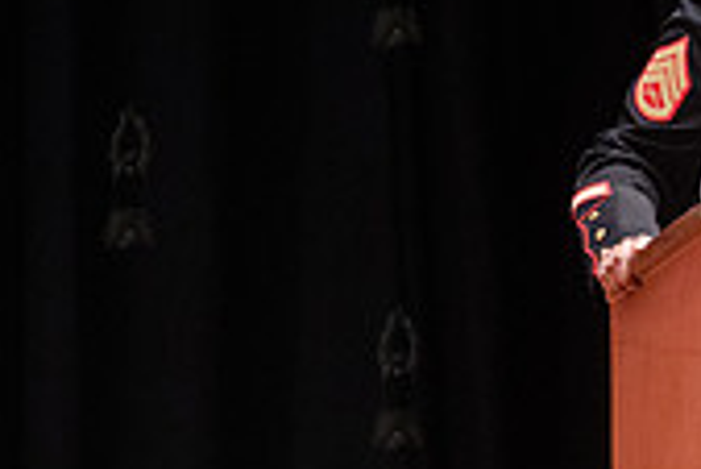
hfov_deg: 2.8
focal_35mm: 742
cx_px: 838
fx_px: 14460
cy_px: 112
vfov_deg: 1.9
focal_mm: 200
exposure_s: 1/250
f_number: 4
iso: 5000
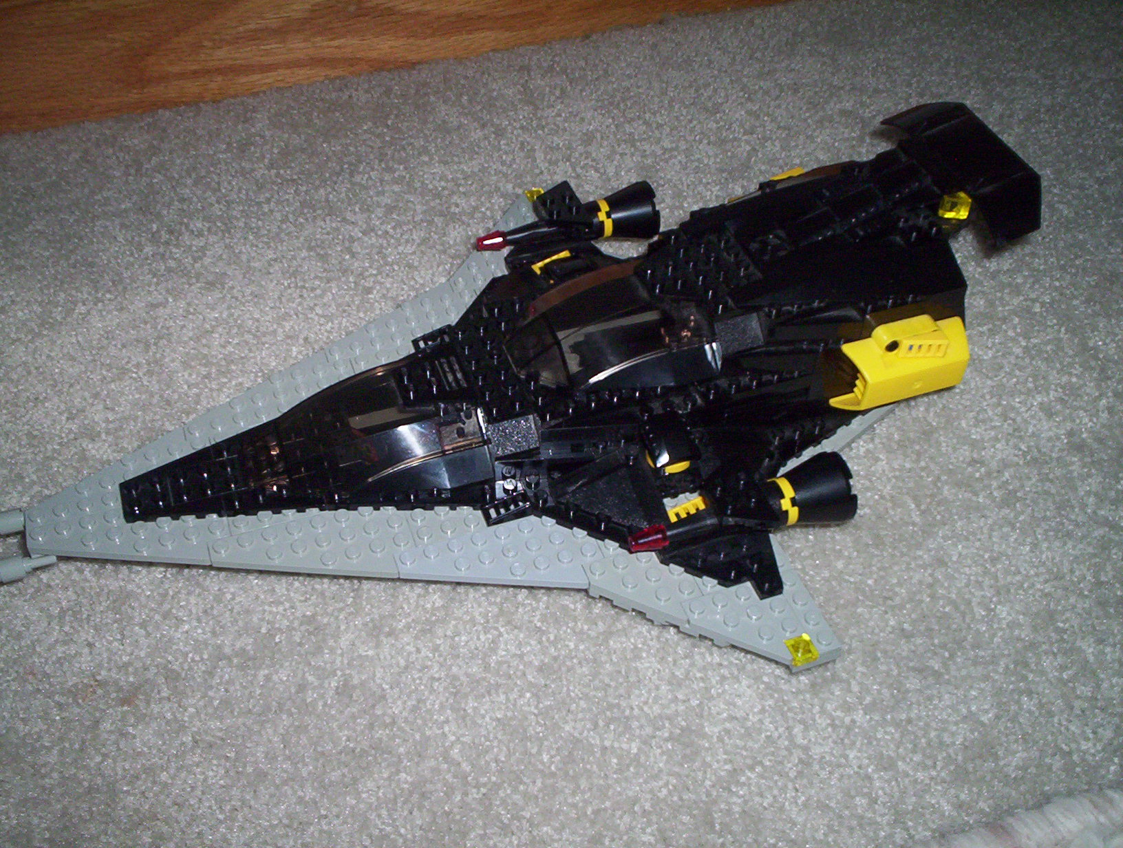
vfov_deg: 37.9
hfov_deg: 48.9
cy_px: 424
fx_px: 1236
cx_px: 562
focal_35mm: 38
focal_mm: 4.99
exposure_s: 1/60
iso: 140
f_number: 4.5
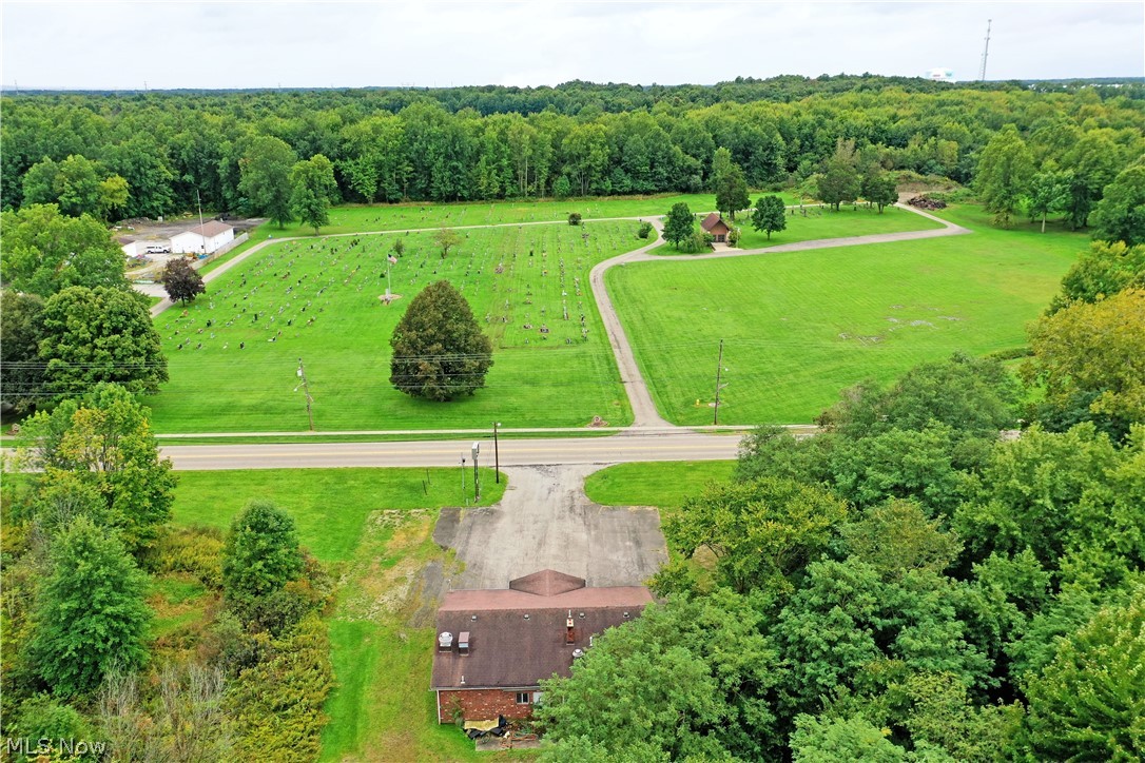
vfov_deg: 46.4
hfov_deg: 65.5
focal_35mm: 28
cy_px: 382
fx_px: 890
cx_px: 572
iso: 100
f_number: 4.5
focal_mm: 10.26
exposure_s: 1/160
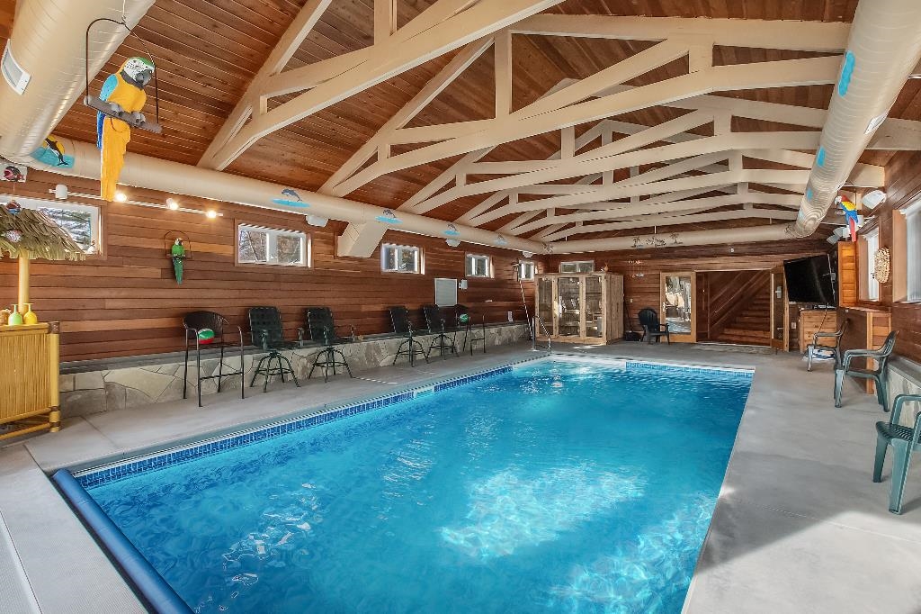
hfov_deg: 100.4
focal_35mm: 15
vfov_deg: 77.3
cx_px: 460
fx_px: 384
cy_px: 307
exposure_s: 1/1000
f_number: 9
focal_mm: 10
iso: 2000
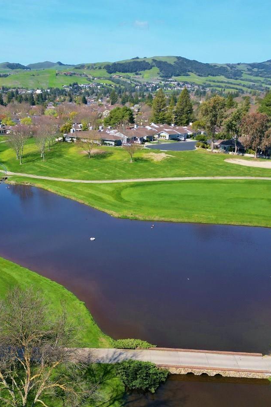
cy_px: 200
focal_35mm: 34
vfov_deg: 55.8
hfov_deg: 38.5
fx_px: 384
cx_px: 95
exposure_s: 1/2500
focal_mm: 6.72
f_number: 1.7
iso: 140
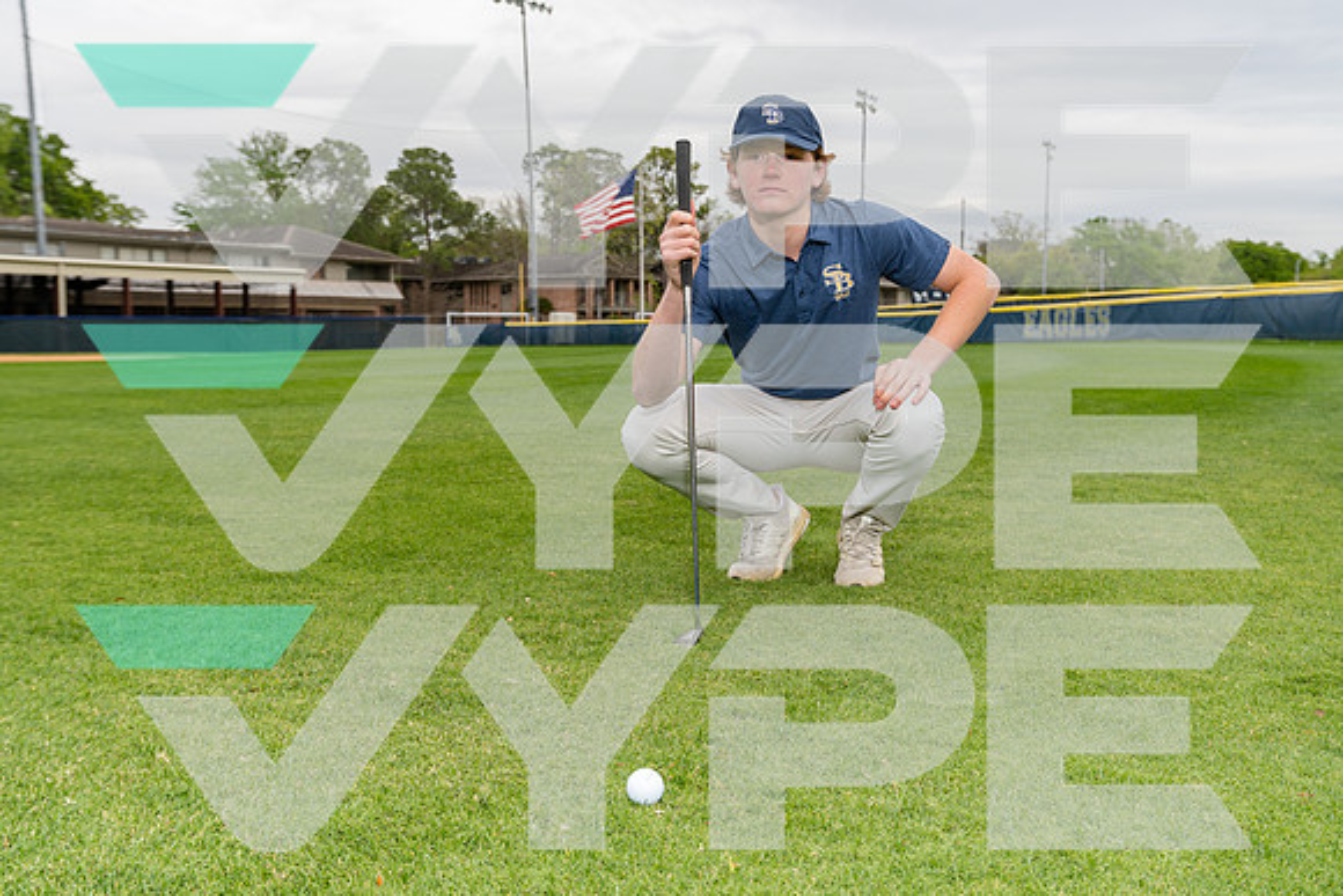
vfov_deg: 36.0
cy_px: 448
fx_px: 1381
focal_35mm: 37
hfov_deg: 51.9
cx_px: 672
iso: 100
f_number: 5.6
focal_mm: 37
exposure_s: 1/250
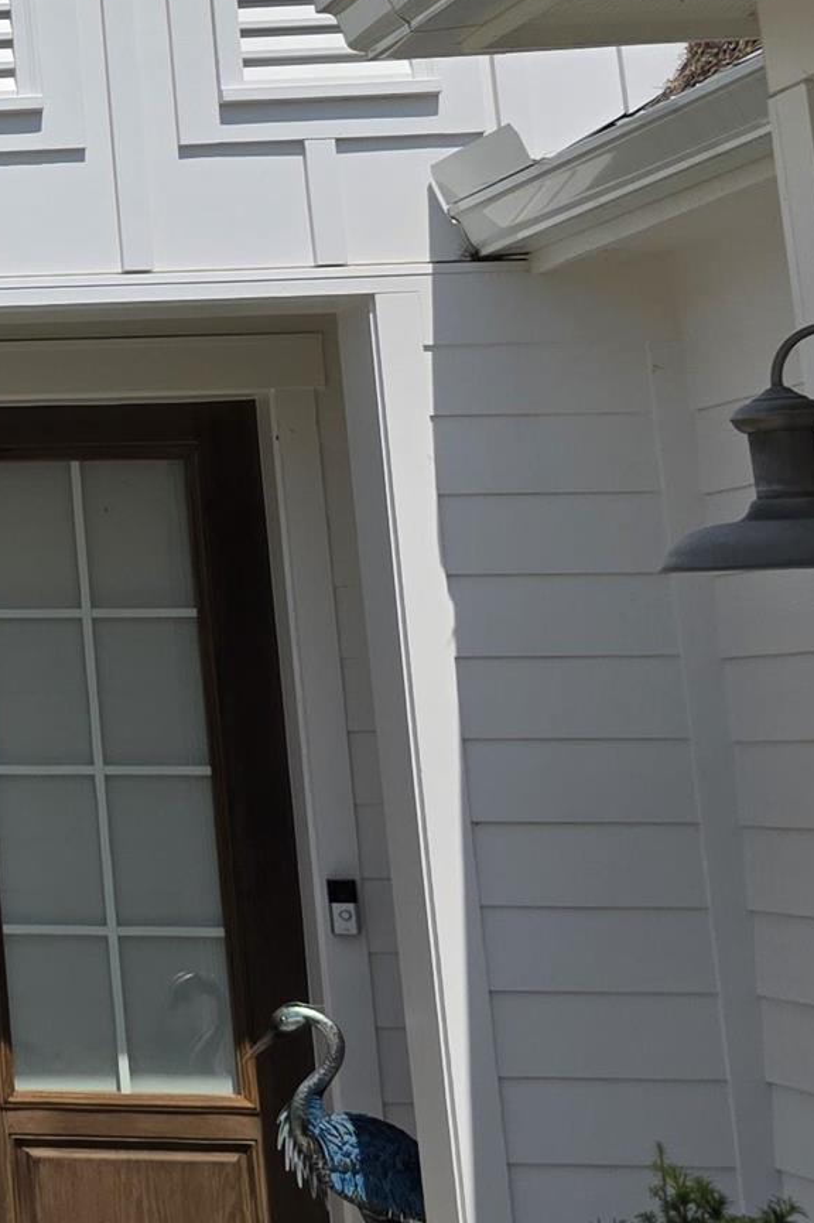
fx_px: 2885
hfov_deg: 12.5
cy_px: 205
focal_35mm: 85
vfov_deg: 23.5
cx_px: -1145
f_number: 1.7
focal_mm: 6.3
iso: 50
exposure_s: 1/7944
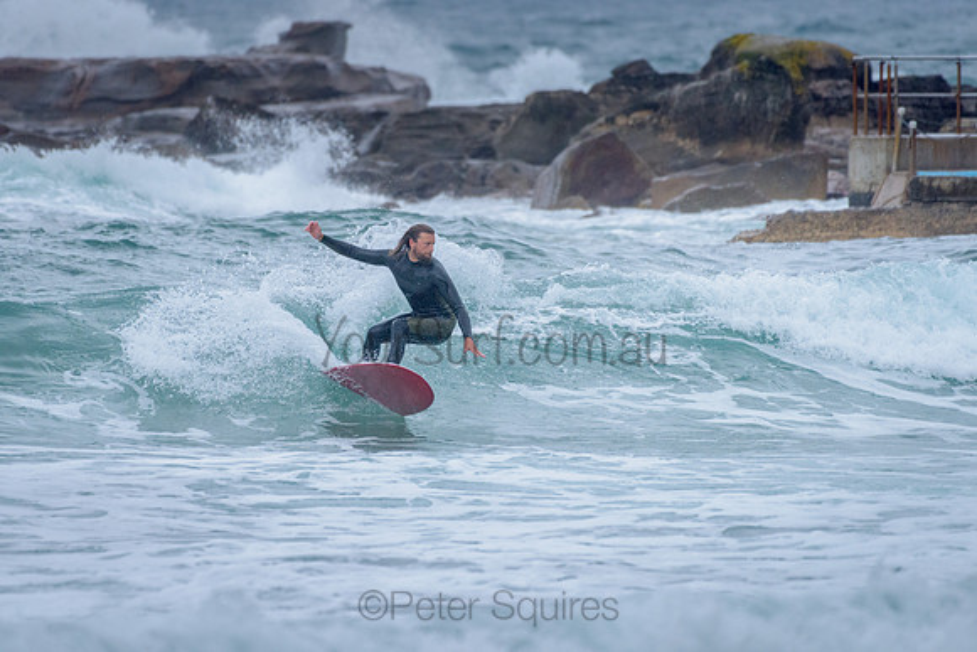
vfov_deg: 2.2
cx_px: 414
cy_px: 282
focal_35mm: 613
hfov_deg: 3.4
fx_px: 16645
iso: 1250
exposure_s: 1/2000
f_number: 5.6
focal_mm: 500
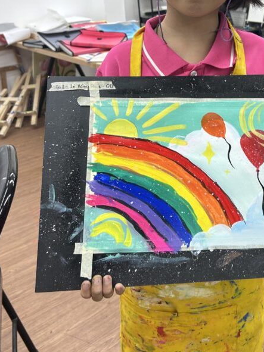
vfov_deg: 42.1
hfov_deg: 32.4
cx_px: 190
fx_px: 448
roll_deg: +1.3
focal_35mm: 44
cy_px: 104
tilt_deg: -16.7
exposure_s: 1/100
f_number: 1.5
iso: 40
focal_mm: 5.7
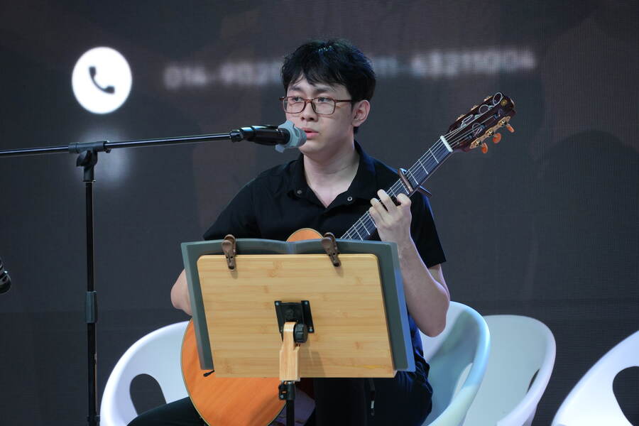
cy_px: 213
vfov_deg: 5.4
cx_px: 320
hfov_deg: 8.1
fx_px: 4534
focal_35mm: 255
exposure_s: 1/30
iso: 200
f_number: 6.3
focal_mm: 170.3
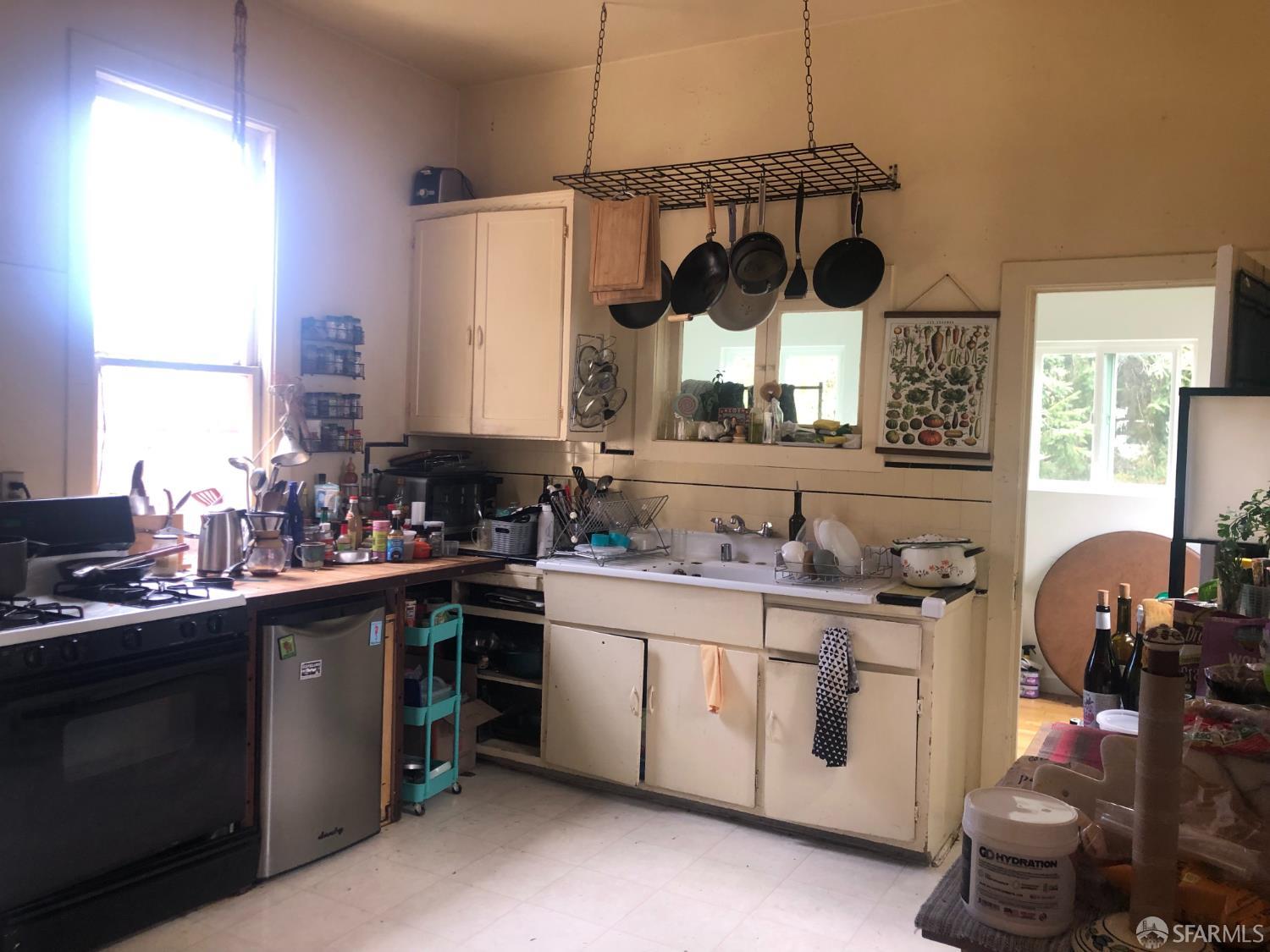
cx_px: 635
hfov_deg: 63.4
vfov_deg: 49.7
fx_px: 1027
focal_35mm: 28
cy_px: 476
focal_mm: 4
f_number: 1.8
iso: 25
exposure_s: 1/30
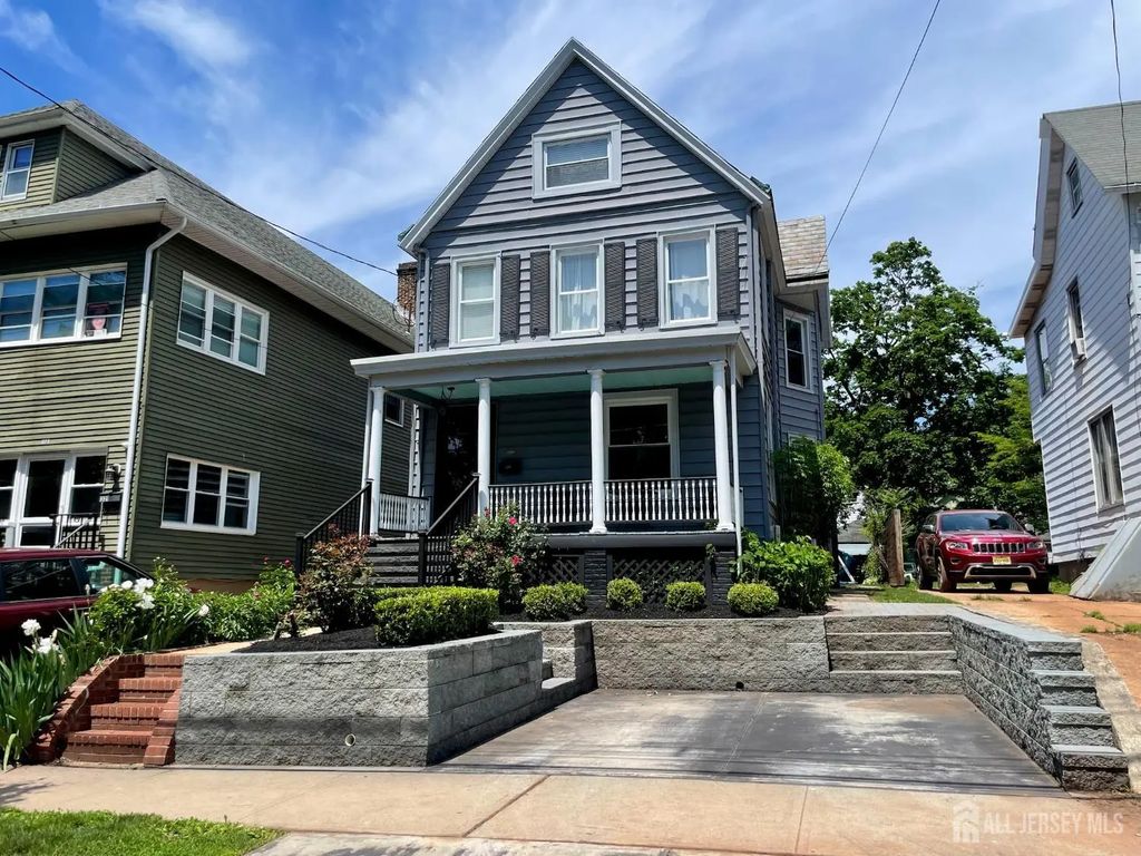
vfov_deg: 53.1
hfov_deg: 67.3
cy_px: 428
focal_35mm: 26
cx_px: 570
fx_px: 857
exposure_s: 1/3401
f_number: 1.6
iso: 32
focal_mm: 4.2
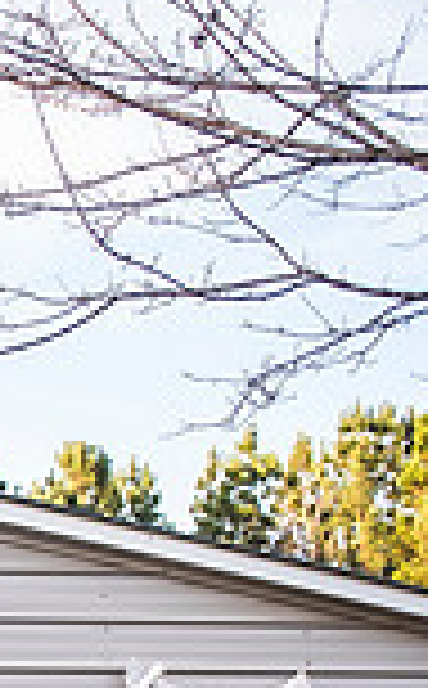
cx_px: -842
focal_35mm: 95
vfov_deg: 20.8
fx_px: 1781
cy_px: 771
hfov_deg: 10.2
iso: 320
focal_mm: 24
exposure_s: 1/400
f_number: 3.5
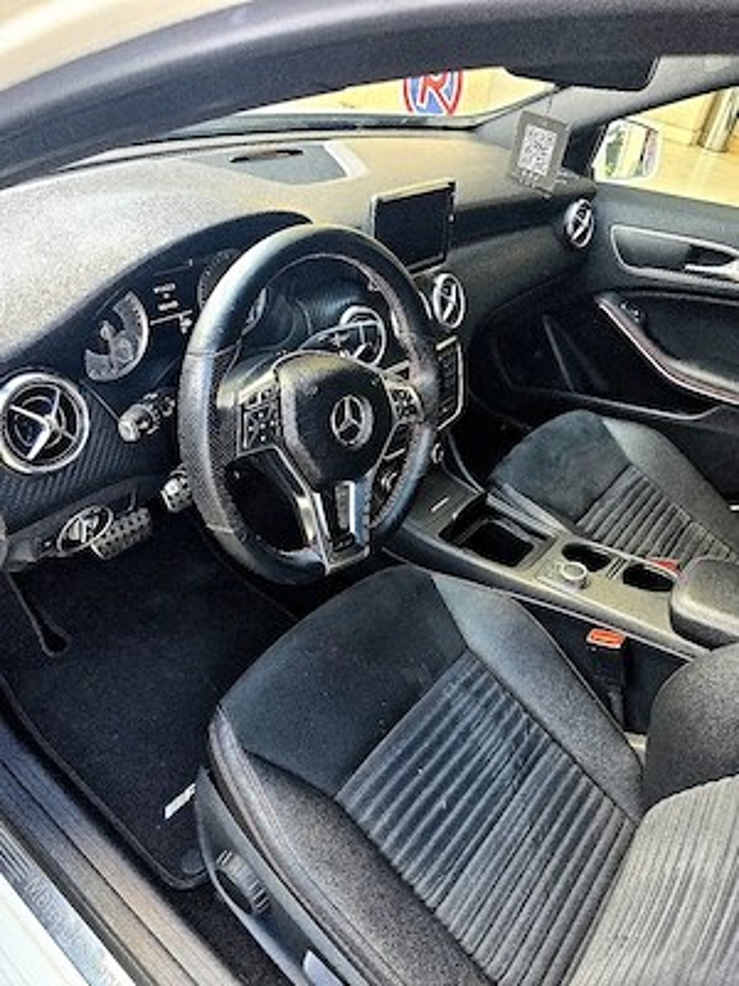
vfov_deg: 73.9
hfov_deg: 58.9
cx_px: 370
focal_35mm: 23
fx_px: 655
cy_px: 493
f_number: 1.7
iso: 100
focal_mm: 6.3
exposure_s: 1/182
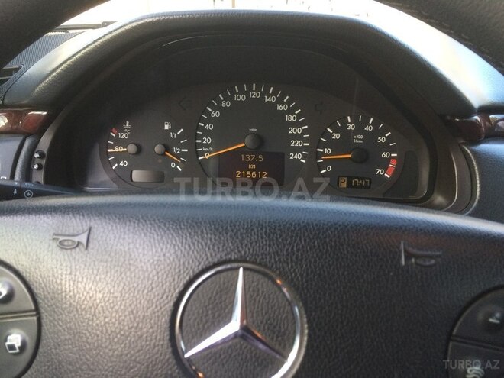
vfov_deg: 48.2
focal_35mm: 29
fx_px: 422
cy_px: 189
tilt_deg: -21.9
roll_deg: -1.1
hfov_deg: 61.7
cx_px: 252
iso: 64
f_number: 2.2
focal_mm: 4.15
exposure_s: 1/33
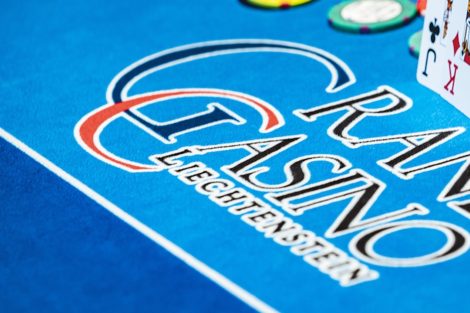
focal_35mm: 340
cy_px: 39
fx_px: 4439
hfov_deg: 6.0
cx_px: 436
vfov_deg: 4.0
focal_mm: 165
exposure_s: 1/125
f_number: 4.5
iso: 2000
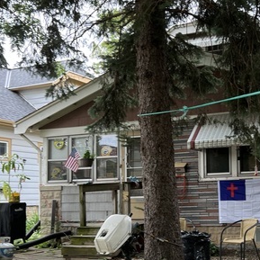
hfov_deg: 30.6
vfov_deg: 32.0
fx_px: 450
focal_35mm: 53
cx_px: 239
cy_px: 165
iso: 64
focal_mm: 5.7
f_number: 1.5
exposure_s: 1/141
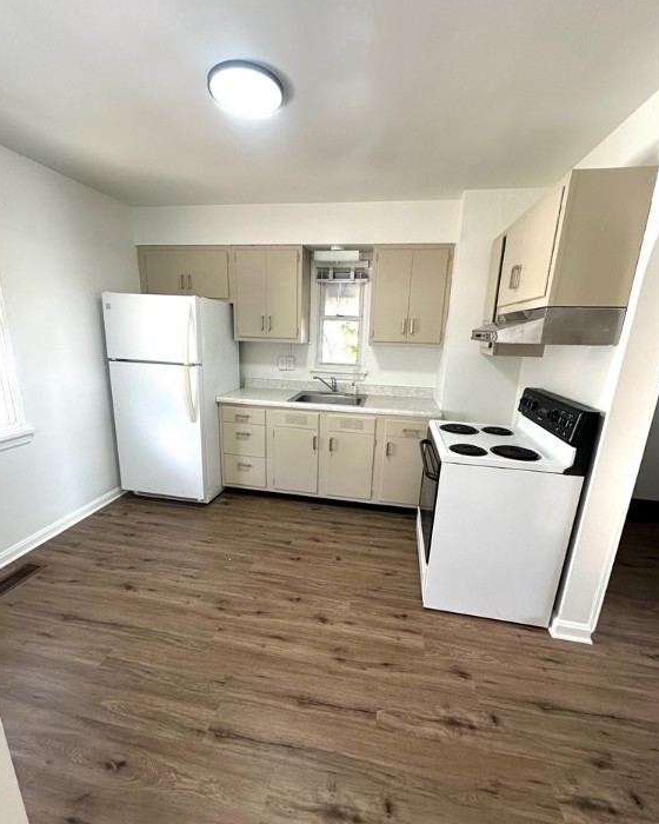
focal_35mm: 15
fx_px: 366
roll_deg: -2.6
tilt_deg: -13.8
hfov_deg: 84.0
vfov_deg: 96.7
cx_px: 327
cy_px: 428
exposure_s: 1/120
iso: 160
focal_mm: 2.22
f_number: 2.2
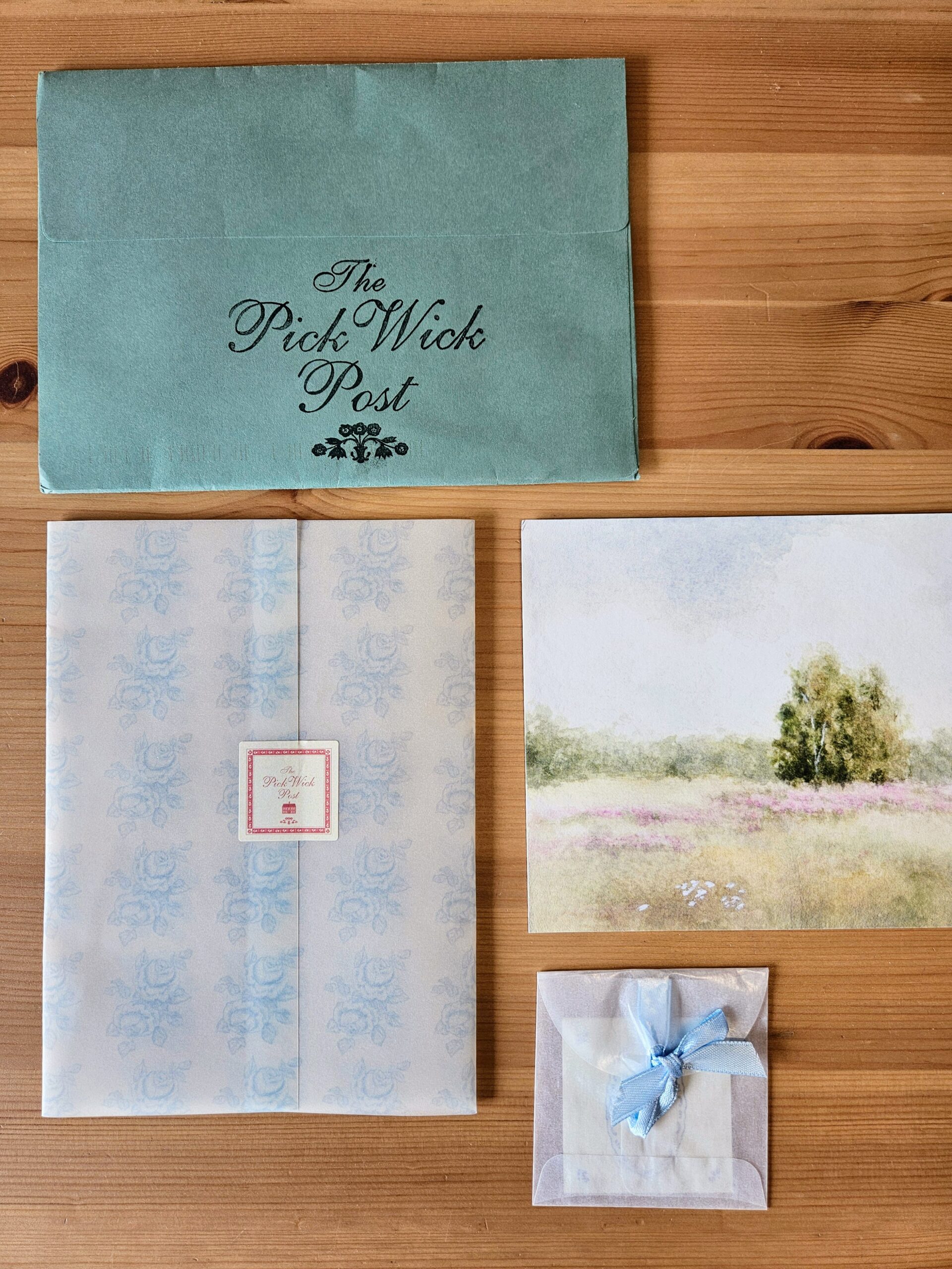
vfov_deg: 73.9
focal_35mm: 23
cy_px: 634
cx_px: 476
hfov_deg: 58.9
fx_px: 843
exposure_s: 1/180
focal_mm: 5.4
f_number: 1.8
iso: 125
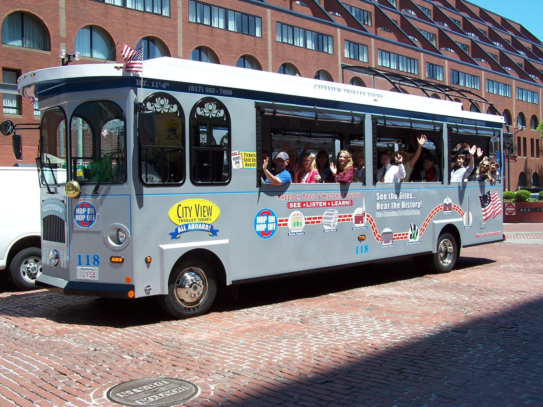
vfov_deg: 37.7
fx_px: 596
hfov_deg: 49.0
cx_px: 272
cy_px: 204
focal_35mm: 38
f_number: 4
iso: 80
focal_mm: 6.3
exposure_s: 1/350
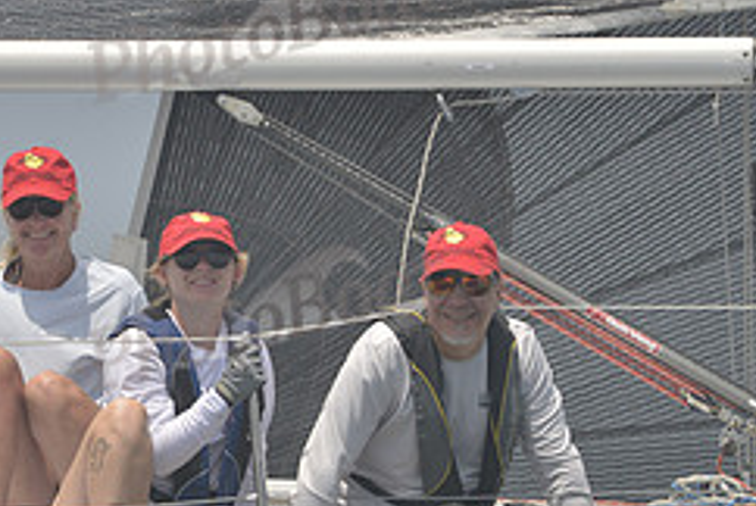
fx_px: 11080
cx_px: -72
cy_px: 517
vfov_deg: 2.6
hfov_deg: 3.9
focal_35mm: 527
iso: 280
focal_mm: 220
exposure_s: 1/1000
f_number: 9
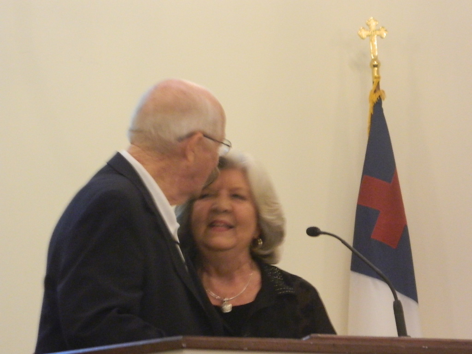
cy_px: 177
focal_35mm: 395
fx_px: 5386
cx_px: 236
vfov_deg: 3.8
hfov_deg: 5.0
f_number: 5.7
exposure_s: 1/13
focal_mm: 71.2
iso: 720
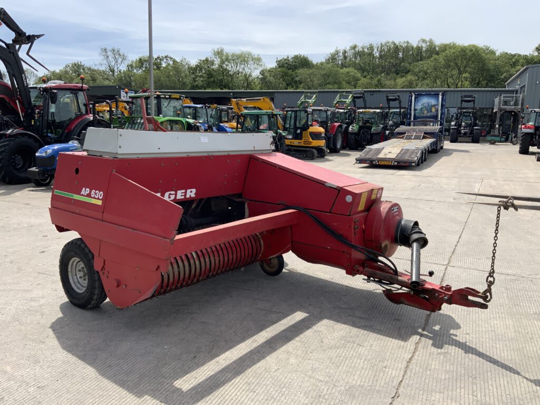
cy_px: 202
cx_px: 270
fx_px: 452
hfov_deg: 61.7
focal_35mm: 29
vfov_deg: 48.2
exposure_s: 1/1626
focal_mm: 3
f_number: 1.8
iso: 16
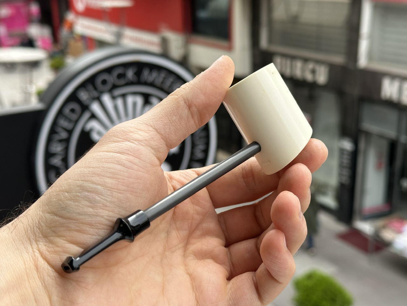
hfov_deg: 39.7
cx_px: 204
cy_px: 153
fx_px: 564
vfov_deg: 30.3
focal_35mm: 48
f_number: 1.78
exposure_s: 1/1227
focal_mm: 6.86
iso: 64
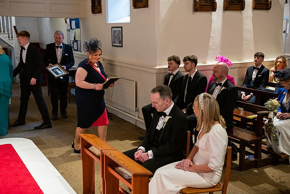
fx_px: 355
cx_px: 145
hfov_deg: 44.5
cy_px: 97
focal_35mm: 44
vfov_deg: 30.5
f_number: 3.5
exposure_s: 1/160
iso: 1000
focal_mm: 44
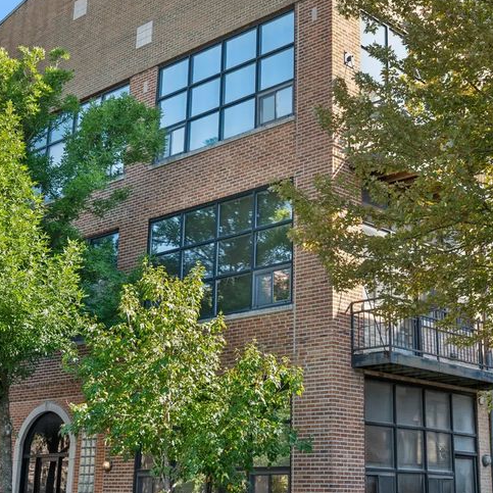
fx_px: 870
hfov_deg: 31.6
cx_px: 290
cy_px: 193
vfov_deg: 31.5
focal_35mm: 54
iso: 200
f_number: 9.5
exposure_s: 1/60
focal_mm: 30
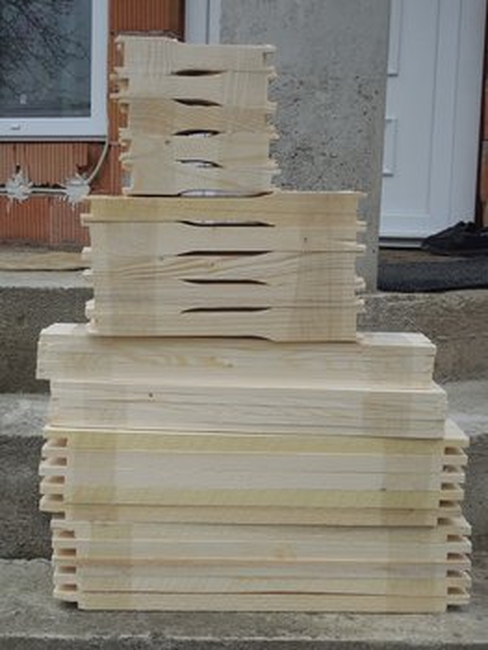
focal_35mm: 48
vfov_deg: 39.6
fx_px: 901
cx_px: 244
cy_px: 325
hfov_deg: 30.3
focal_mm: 8.7
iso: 125
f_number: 4
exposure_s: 1/200
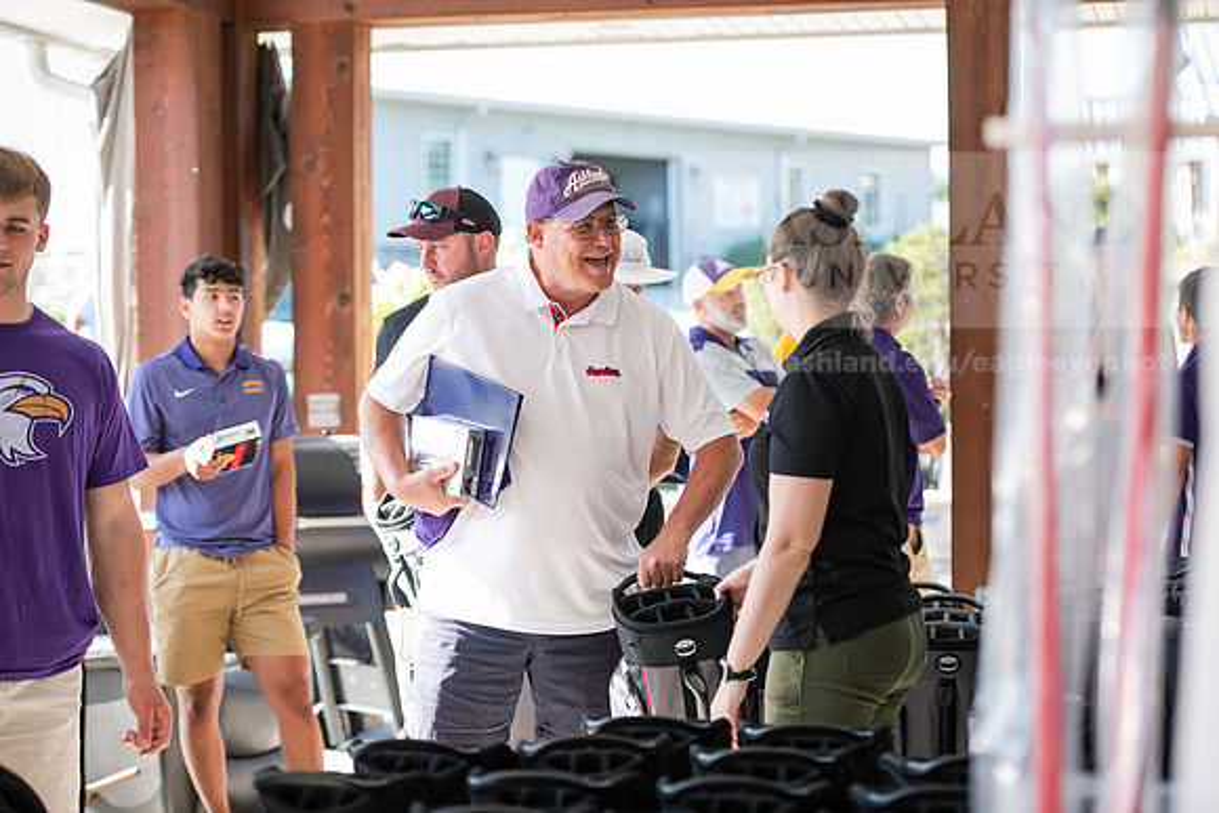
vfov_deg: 15.9
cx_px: 610
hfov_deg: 23.6
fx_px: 2913
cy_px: 406
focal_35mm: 86
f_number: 3.2
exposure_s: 1/320
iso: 320
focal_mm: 86
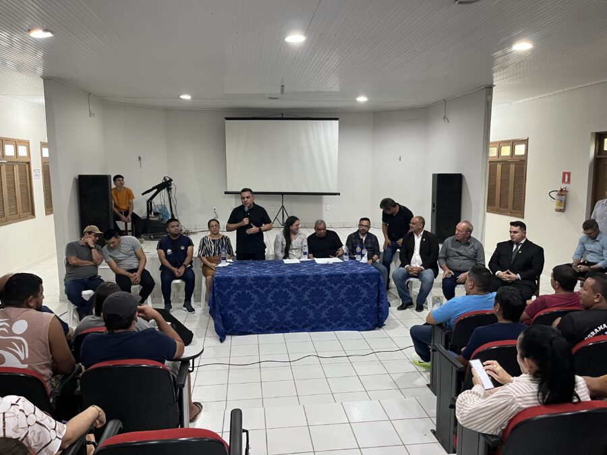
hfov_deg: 67.3
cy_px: 228
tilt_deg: -7.3
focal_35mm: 26
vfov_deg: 53.1
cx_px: 304
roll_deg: +0.6
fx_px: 456
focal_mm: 5.1
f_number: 1.6
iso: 500
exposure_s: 1/60
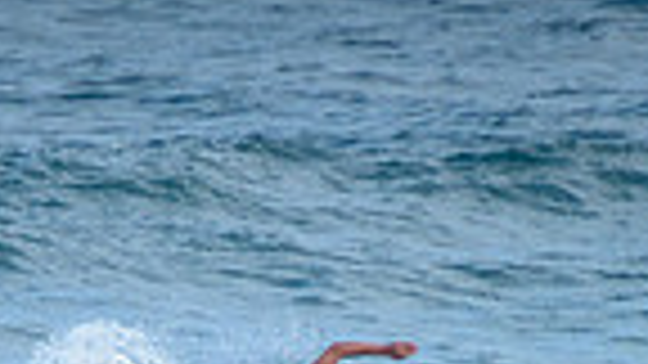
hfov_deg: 1.0
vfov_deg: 0.6
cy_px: 503
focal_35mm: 2073
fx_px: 35619
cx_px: 191
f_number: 5.6
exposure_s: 1/1250
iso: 320
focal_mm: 400
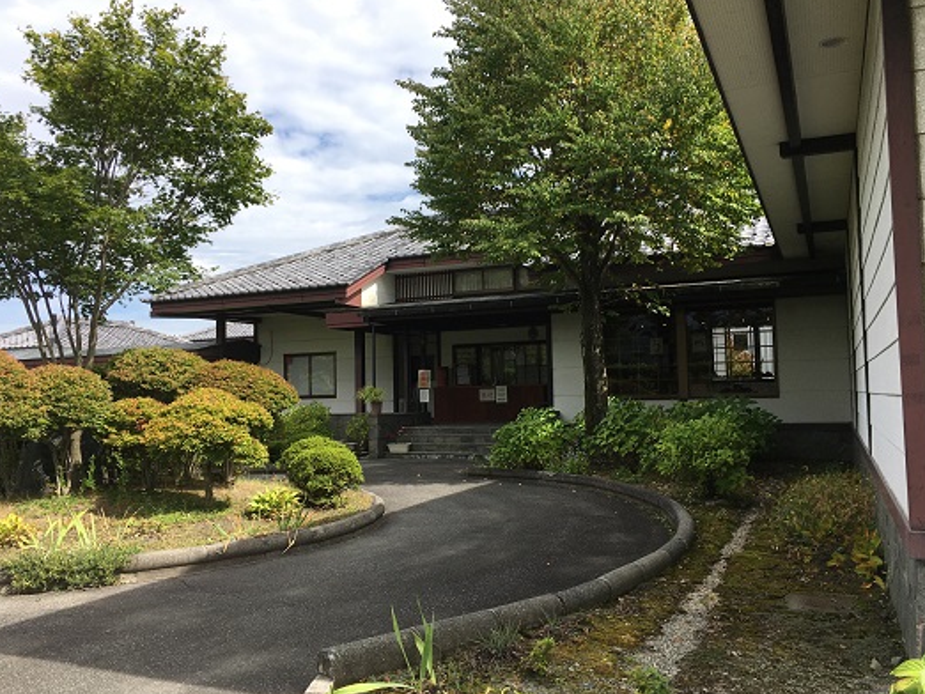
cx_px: 457
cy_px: 350
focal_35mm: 30
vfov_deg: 46.8
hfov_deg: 59.9
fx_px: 802
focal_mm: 4.15
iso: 25
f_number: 2.2
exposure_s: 1/986
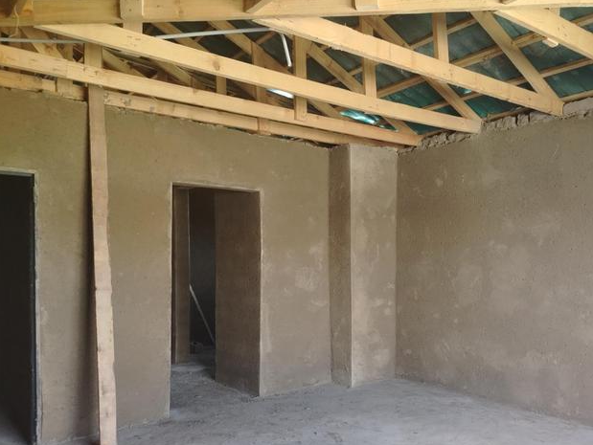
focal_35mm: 31
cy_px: 269
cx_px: 379
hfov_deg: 57.4
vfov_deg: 45.2
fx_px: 531
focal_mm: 5.25
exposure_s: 1/100
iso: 1797
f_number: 1.75
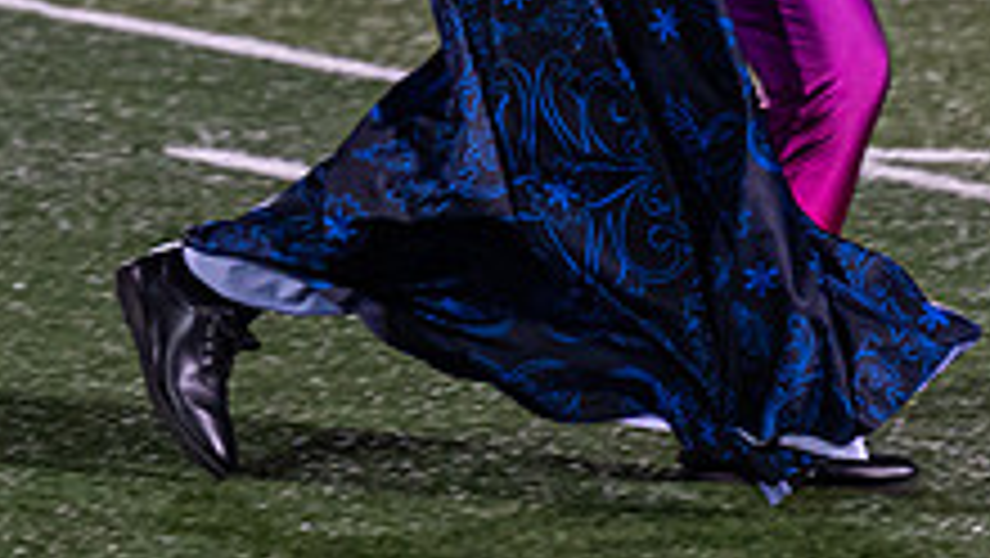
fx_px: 13762
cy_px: -283
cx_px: 356
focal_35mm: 524
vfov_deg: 2.3
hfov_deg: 4.1
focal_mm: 130
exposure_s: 1/200
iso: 3200
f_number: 4
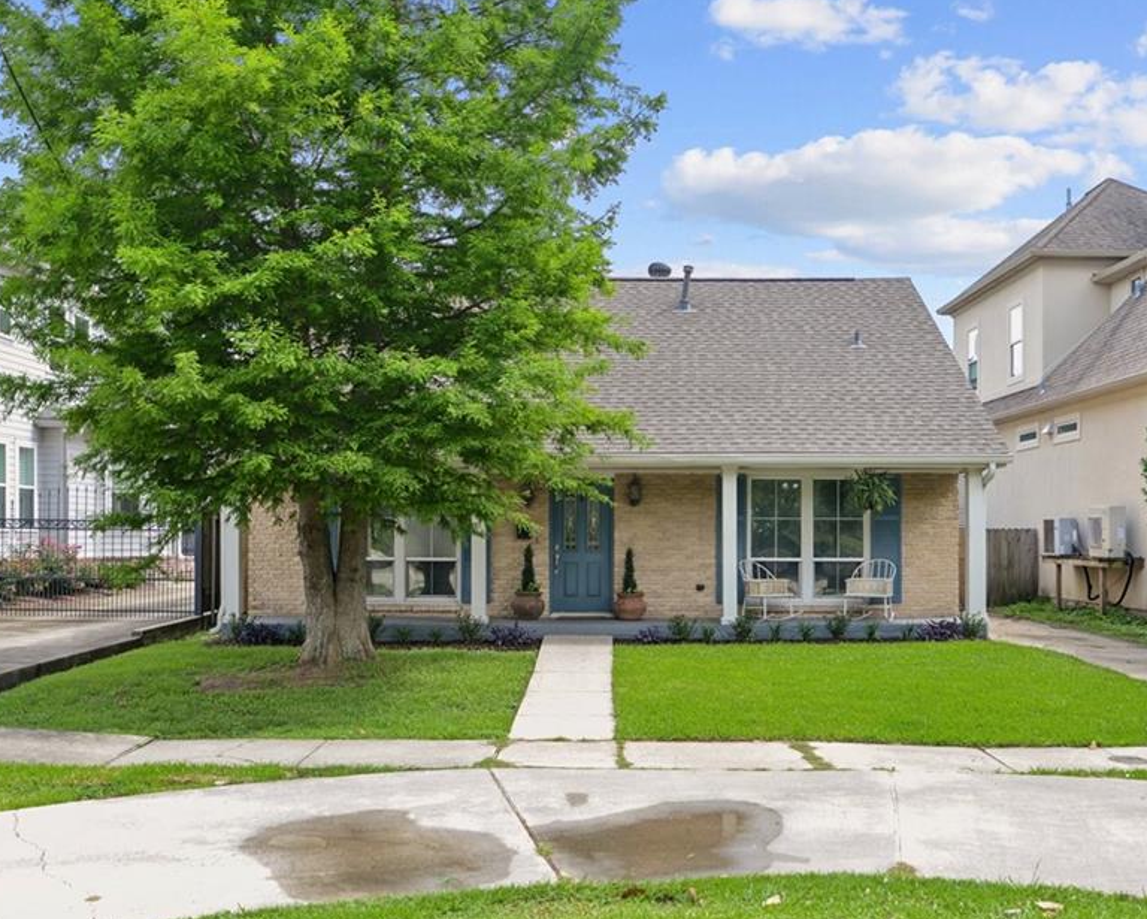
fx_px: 1189
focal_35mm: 35
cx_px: 600
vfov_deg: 42.2
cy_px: 479
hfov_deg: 51.5
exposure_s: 1/1250
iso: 400
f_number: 4
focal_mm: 28
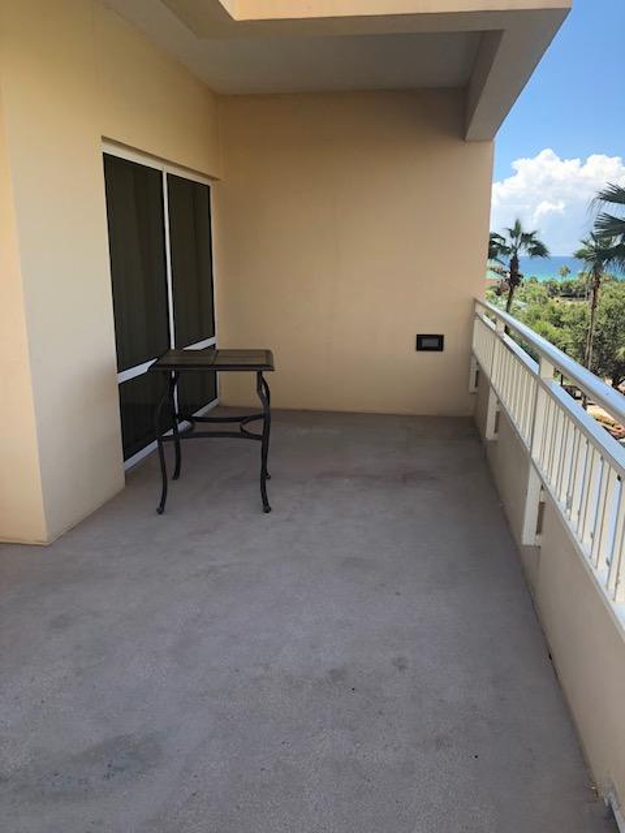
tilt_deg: -11.6
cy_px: 416
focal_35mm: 28
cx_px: 312
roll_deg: +2.1
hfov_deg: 49.7
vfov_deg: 63.4
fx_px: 674
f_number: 1.8
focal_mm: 3.99
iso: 20
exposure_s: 1/390
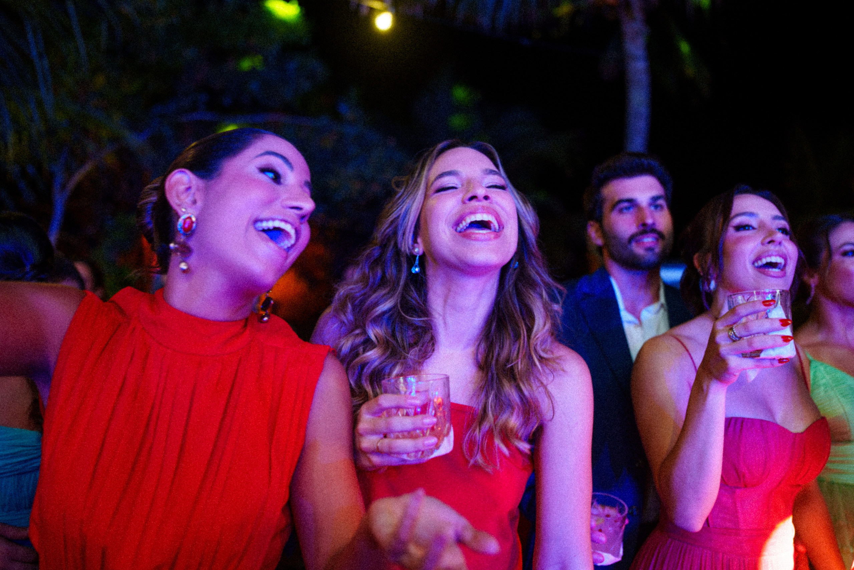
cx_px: 427
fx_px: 664
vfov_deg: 46.4
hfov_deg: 65.5
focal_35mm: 28
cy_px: 285
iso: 400
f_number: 1.8
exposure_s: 1/160
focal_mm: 28
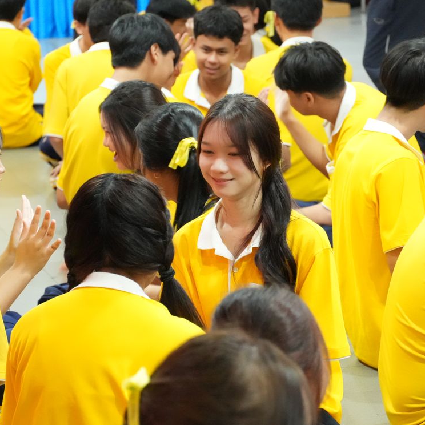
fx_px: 2250
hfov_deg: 10.8
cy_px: 213
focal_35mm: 162
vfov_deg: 10.8
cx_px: 236
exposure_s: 1/60
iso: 8000
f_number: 5.6
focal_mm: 84
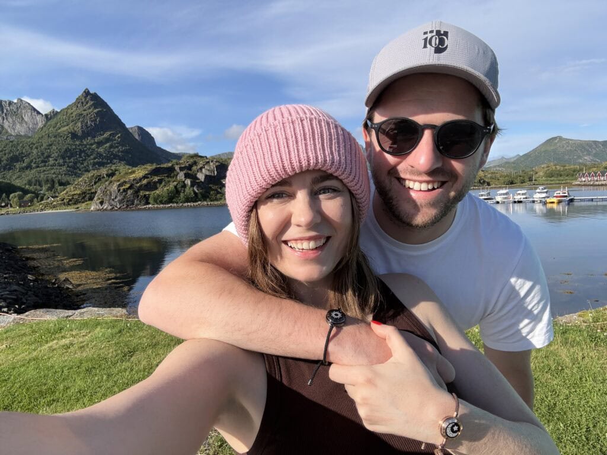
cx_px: 304
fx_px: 403
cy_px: 228
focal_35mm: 23
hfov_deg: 73.9
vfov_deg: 58.9
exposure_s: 1/1199
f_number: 1.9
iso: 25
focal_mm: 2.7
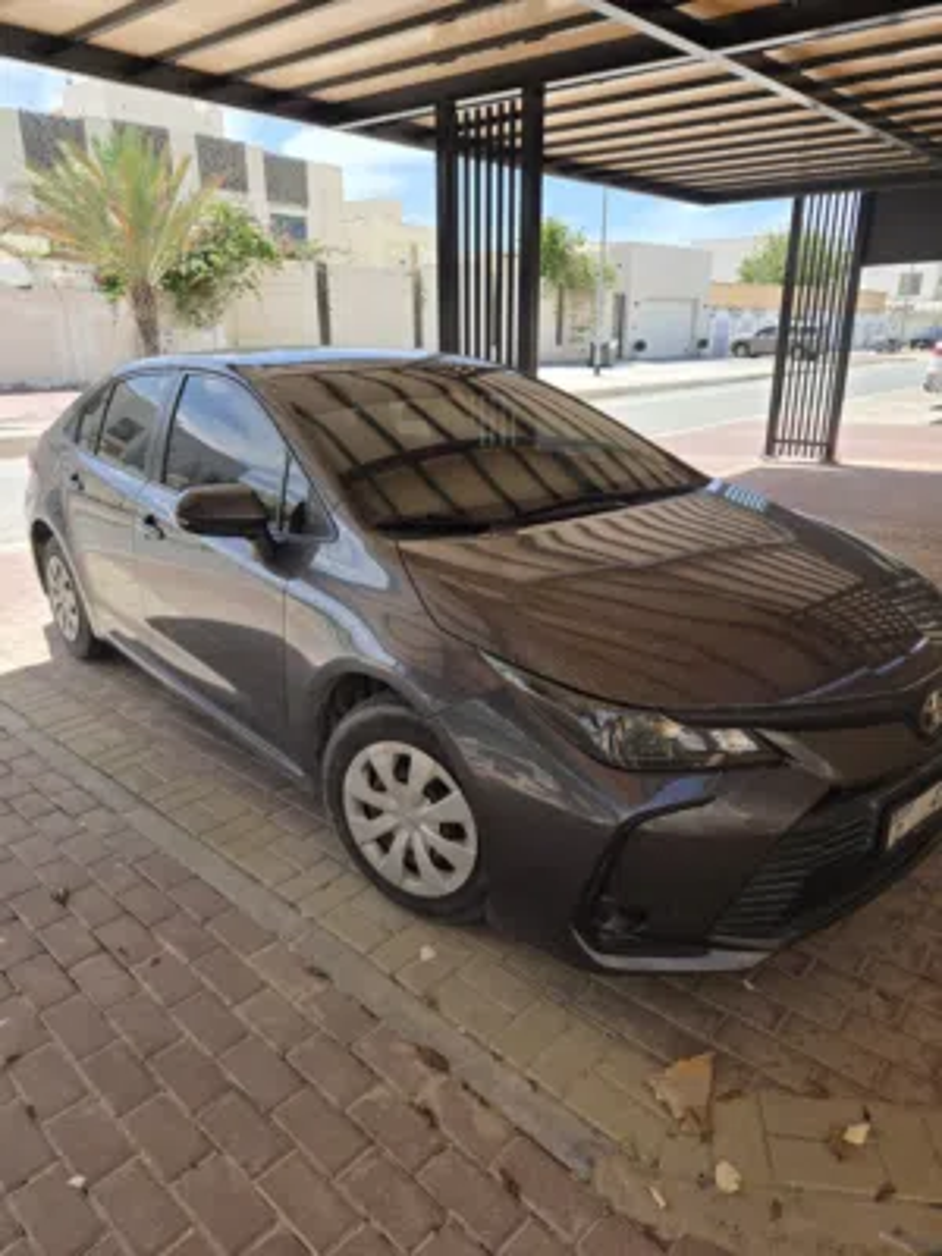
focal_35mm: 23
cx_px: 471
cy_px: 628
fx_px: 835
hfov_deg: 58.9
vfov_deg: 73.9
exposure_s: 1/2921
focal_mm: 5.4
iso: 64
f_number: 1.8
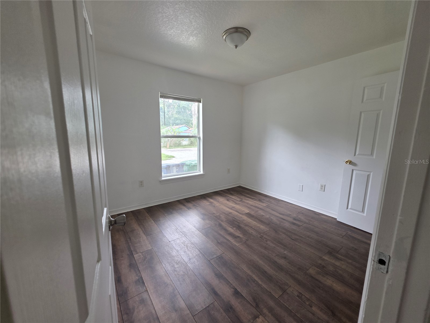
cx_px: 215
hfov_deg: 106.2
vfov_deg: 89.9
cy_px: 162
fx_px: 161
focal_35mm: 13
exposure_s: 1/120
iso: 80
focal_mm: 2.2
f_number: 1.9
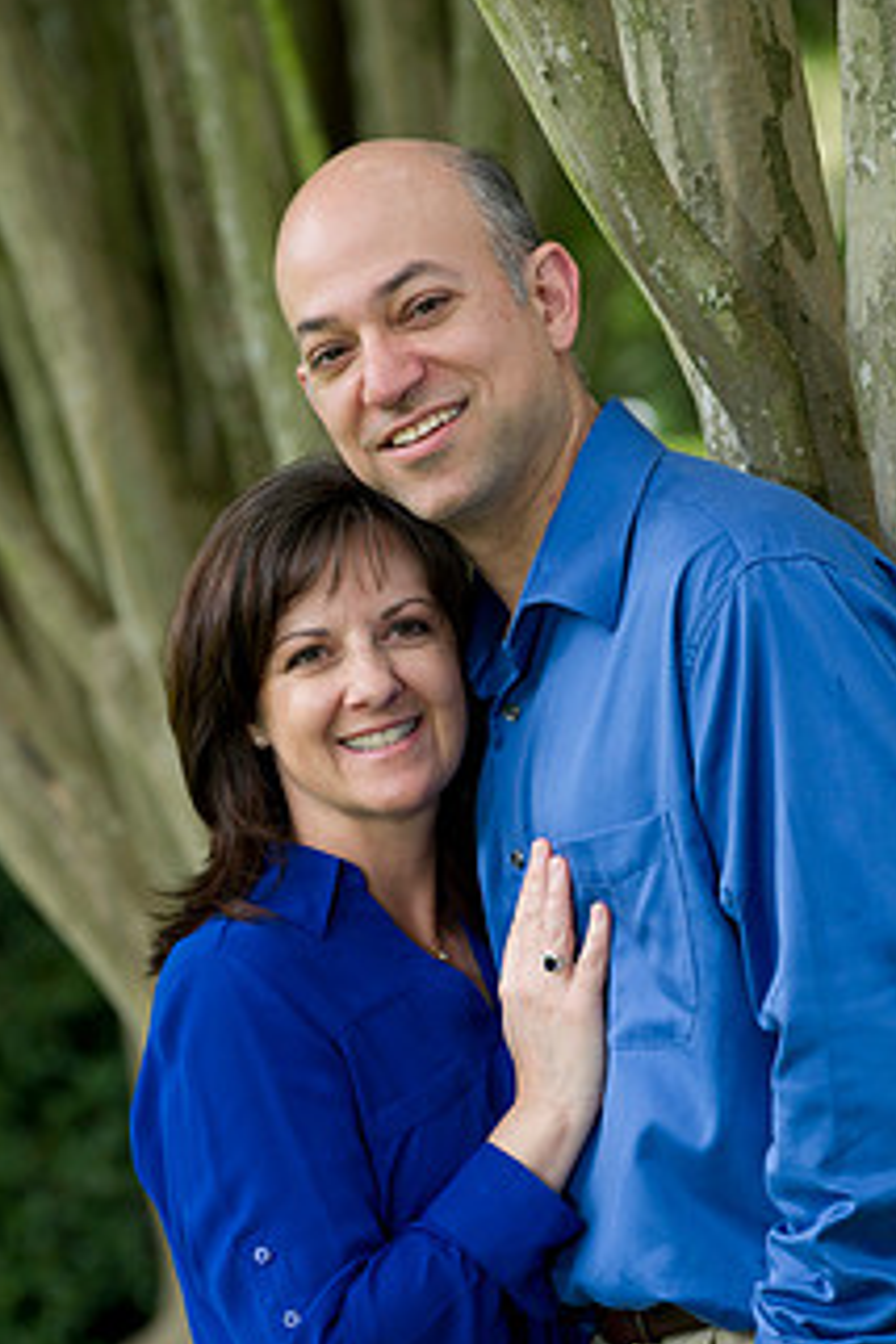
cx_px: 417
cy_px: 929
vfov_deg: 8.4
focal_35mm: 245
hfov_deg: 5.6
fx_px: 9146
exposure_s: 1/100
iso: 320
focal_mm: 175
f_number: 5
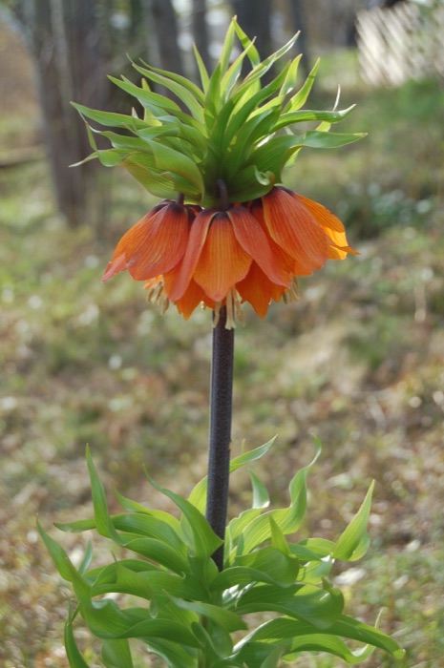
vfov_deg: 24.6
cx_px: 222
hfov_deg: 16.5
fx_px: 1530
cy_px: 334
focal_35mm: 82
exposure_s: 1/160
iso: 200
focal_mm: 55
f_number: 6.3
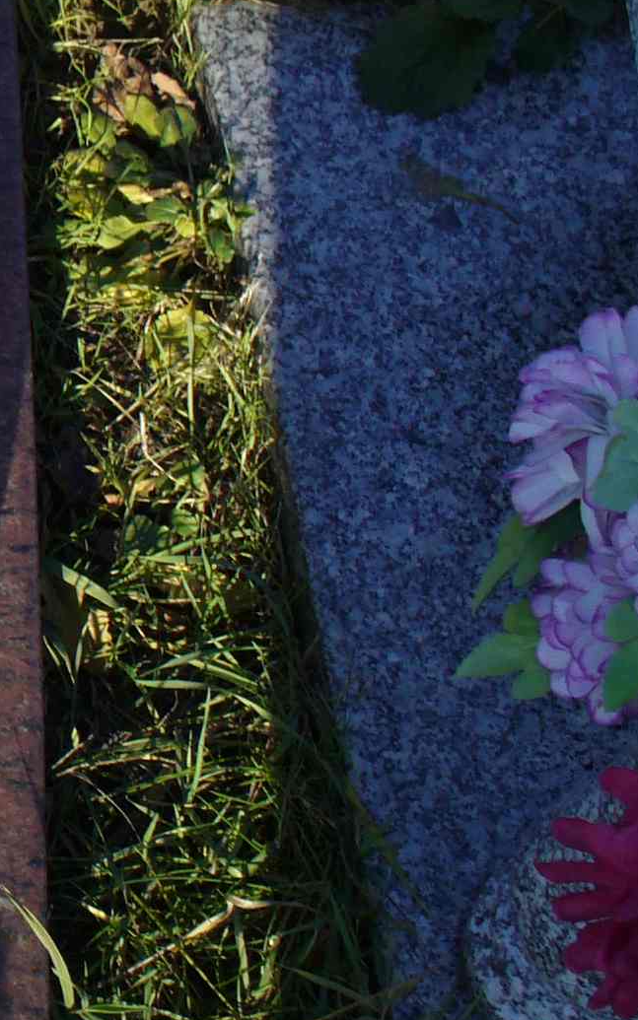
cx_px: -554
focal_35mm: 97
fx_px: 2698
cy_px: 241
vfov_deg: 21.2
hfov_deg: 12.2
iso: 80
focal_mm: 6.1
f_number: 5.6
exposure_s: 1/160
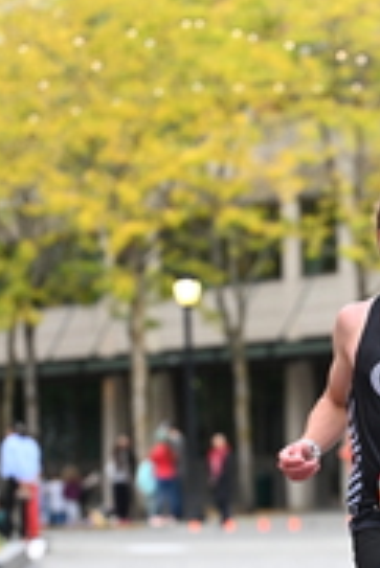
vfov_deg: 7.8
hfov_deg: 5.2
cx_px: 451
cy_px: 493
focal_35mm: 264
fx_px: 4172
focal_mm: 87
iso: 1600
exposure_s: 1/1250
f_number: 2.8
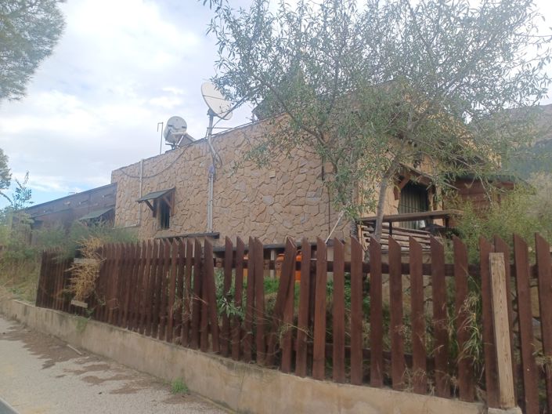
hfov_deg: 69.4
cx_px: 276
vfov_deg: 54.8
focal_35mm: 25
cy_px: 207
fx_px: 398
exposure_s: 1/159
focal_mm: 4.6
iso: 32
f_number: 1.8
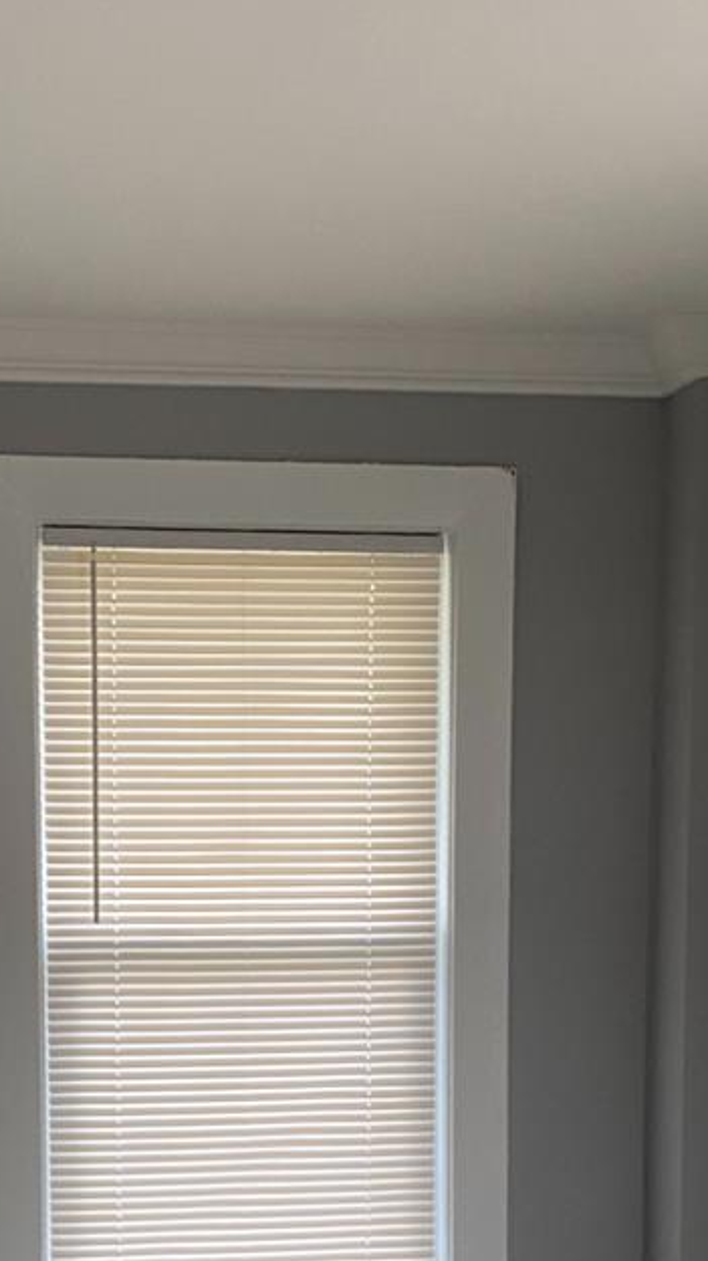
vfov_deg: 29.9
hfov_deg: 17.6
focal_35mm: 68
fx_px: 2272
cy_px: 1087
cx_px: 166
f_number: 1.8
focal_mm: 4.25
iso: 160
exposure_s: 1/60
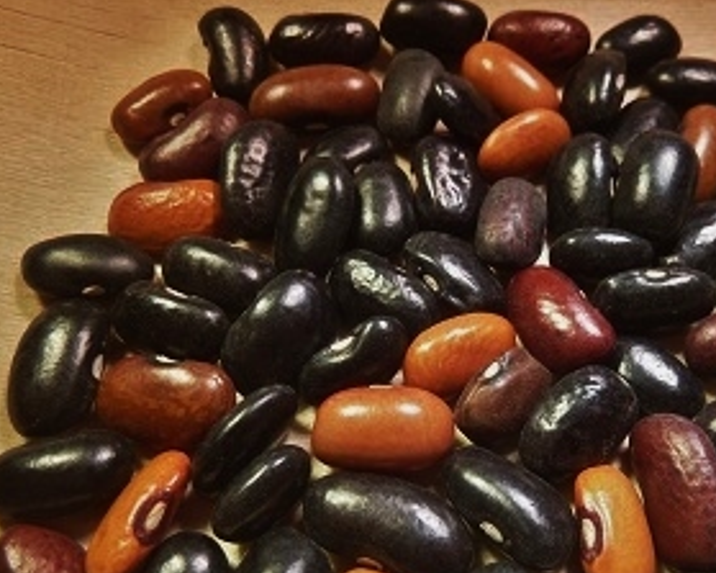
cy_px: 365
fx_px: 741
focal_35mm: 35
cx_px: 457
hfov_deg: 50.9
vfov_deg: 41.8
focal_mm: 4.1
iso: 80
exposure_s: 1/80
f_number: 3.3
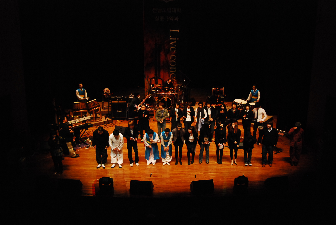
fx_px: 449
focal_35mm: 48
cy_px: 112
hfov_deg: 41.0
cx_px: 168
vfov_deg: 28.2
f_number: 7.1
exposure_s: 1/200
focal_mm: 32
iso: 1600
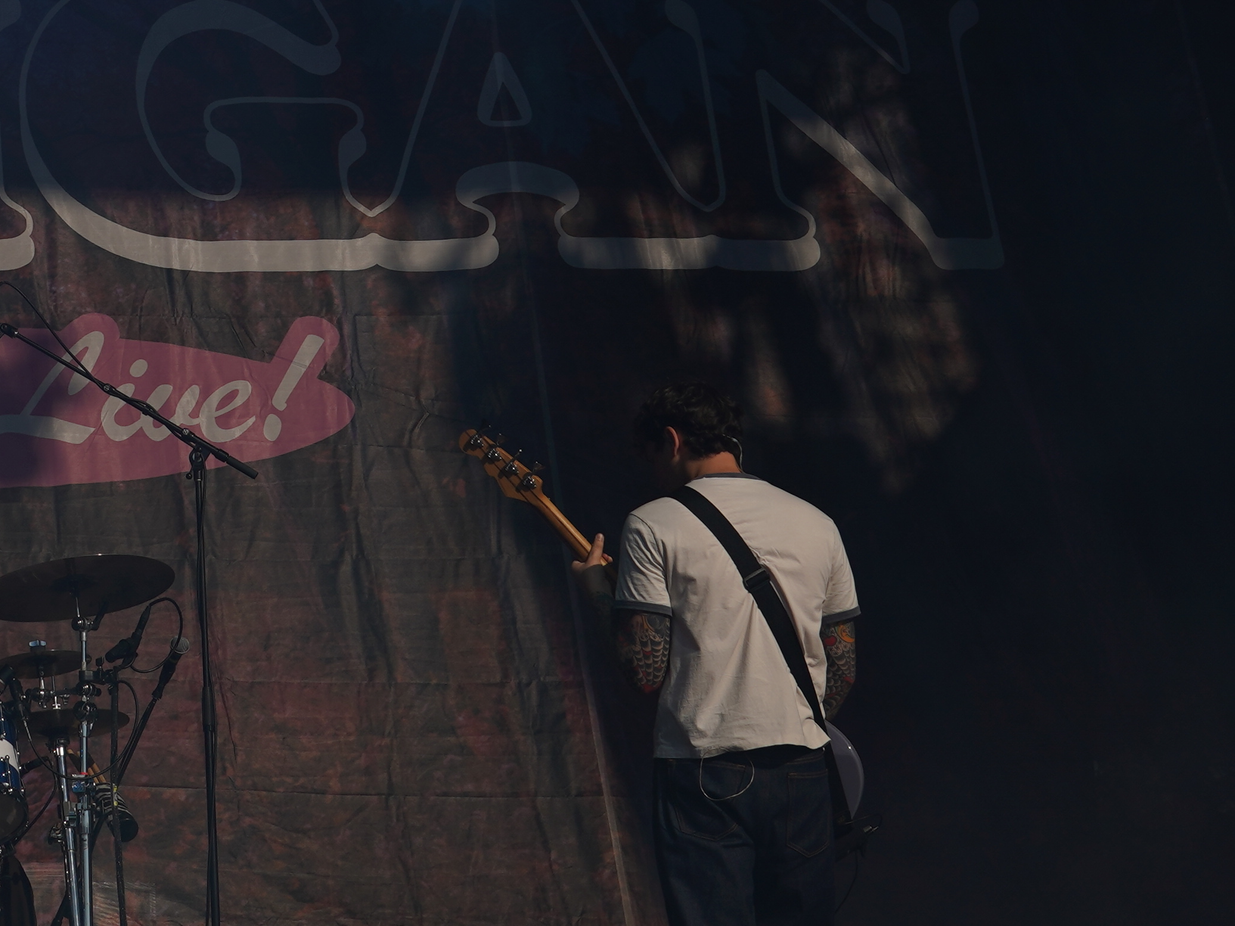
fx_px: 3675
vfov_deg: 14.1
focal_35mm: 103
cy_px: -1
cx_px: -203
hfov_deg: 18.2
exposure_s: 1/1000
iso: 100
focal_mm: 37
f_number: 8
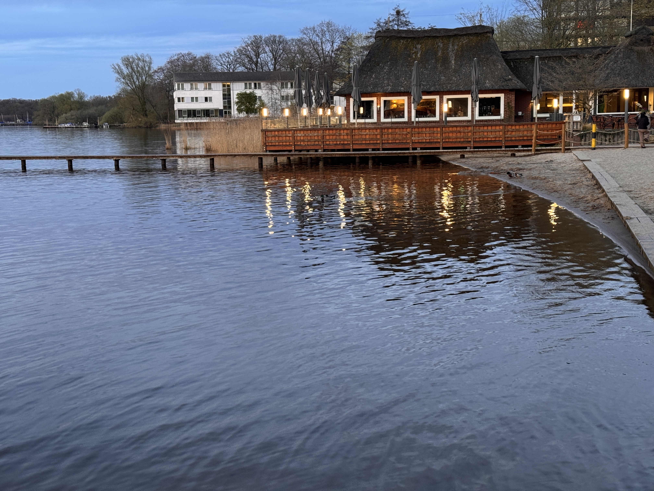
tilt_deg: -9.4
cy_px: 246
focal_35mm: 48
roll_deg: +1.4
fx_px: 907
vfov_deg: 30.3
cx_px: 327
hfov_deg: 39.7
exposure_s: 1/60
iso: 160
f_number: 1.78
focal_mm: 6.76
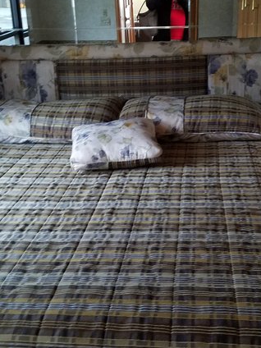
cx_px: 167
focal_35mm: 49
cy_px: 152
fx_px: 493
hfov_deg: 29.5
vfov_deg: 38.8
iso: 250
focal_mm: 4.2
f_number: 1.7
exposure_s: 1/10
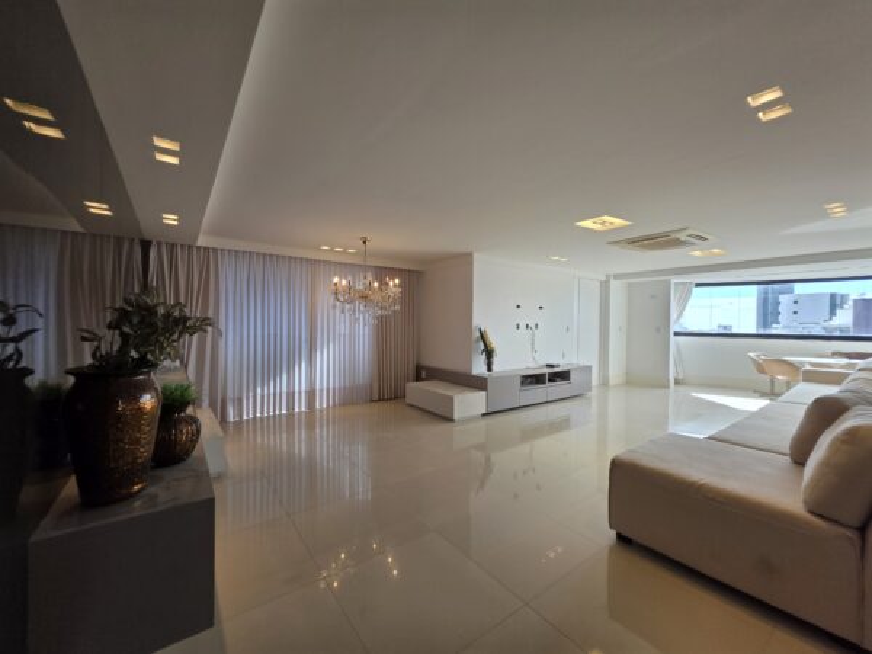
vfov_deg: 89.9
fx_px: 327
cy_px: 327
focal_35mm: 13
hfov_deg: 106.2
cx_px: 436
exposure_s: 1/267
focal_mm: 2.2
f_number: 1.9
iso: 40
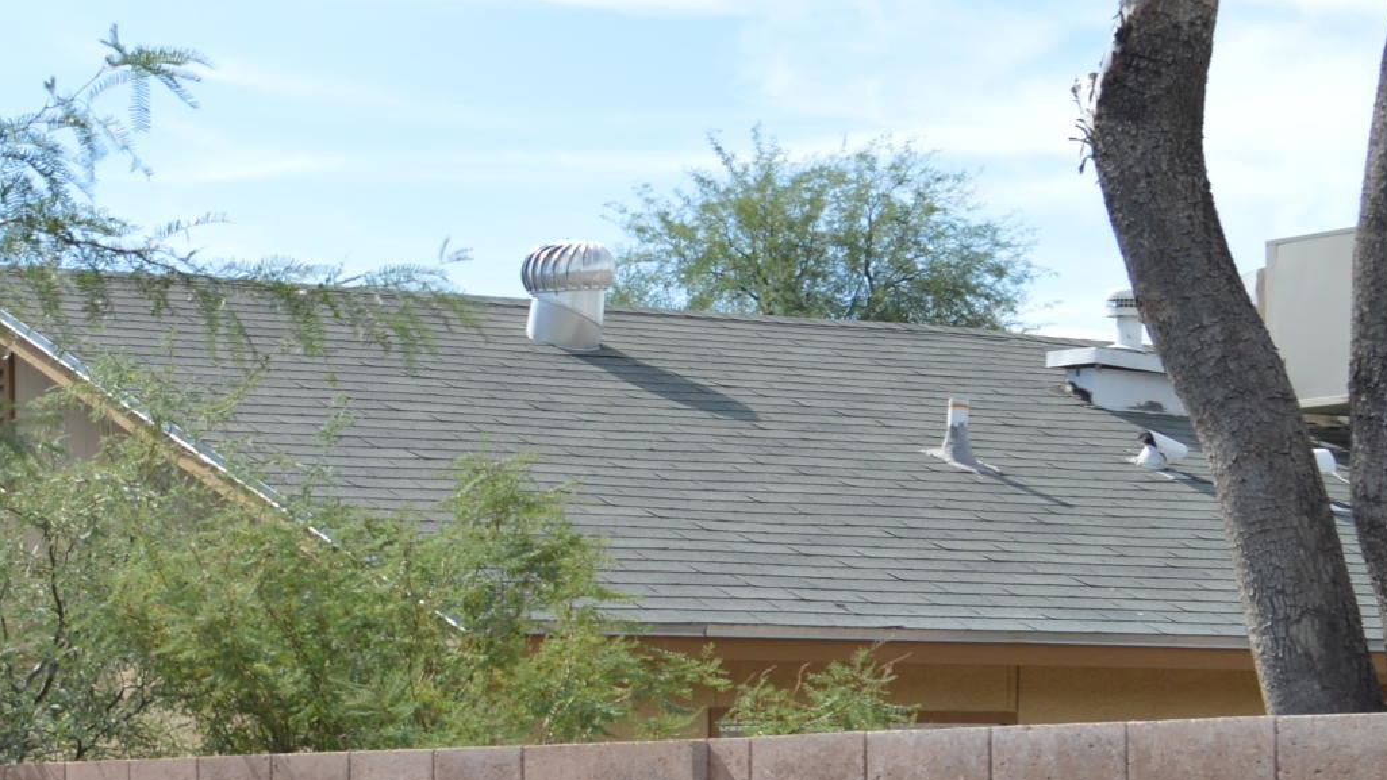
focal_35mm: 101
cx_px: -93
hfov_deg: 20.3
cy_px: 806
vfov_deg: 11.8
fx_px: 3714
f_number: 7.1
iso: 100
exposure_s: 1/200
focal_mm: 22
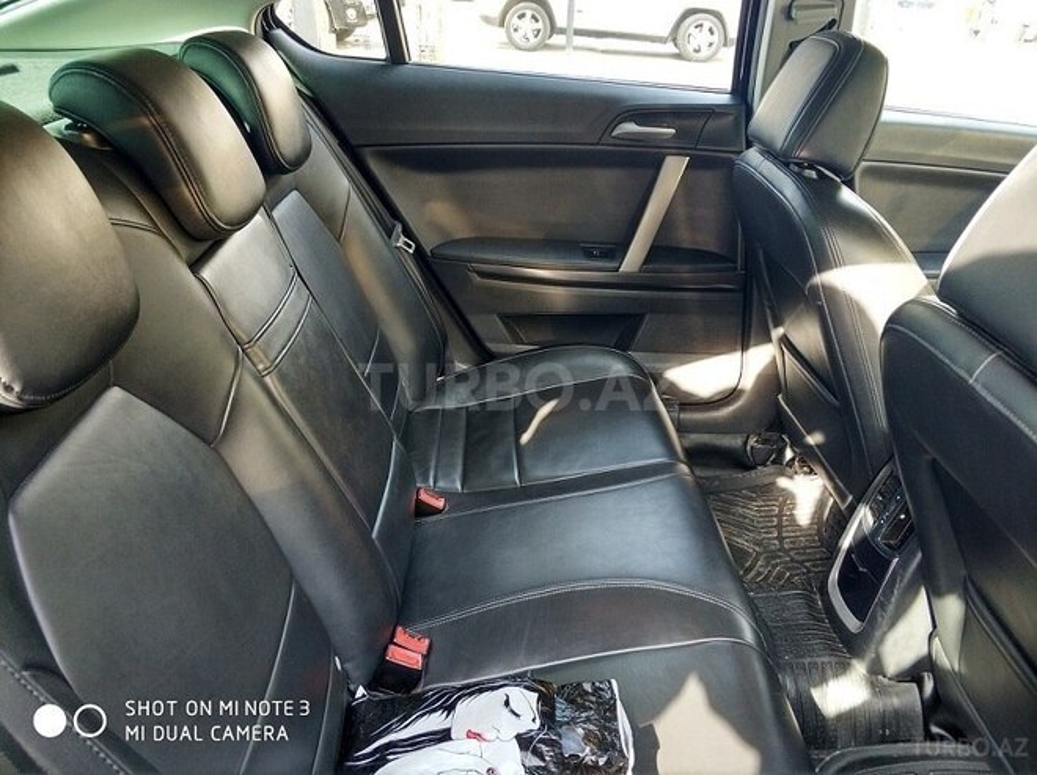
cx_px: 518
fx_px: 808
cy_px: 388
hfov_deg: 65.4
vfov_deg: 51.2
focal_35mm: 27
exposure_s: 1/50
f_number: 1.8
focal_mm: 3.82
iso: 250
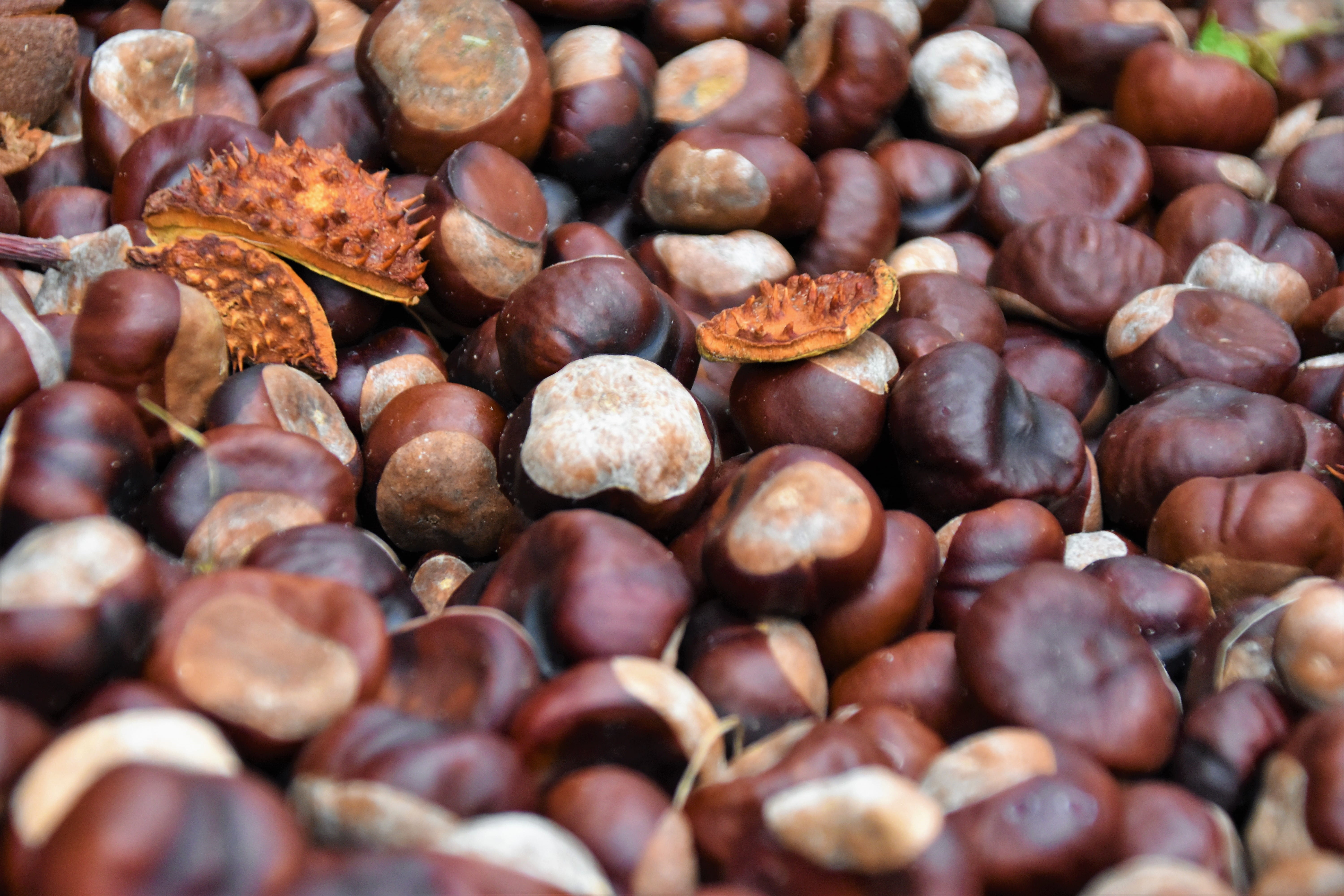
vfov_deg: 13.4
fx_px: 3808
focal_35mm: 102
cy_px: 448
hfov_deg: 20.0
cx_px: 672
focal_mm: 68
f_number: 5
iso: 1800
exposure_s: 1/60
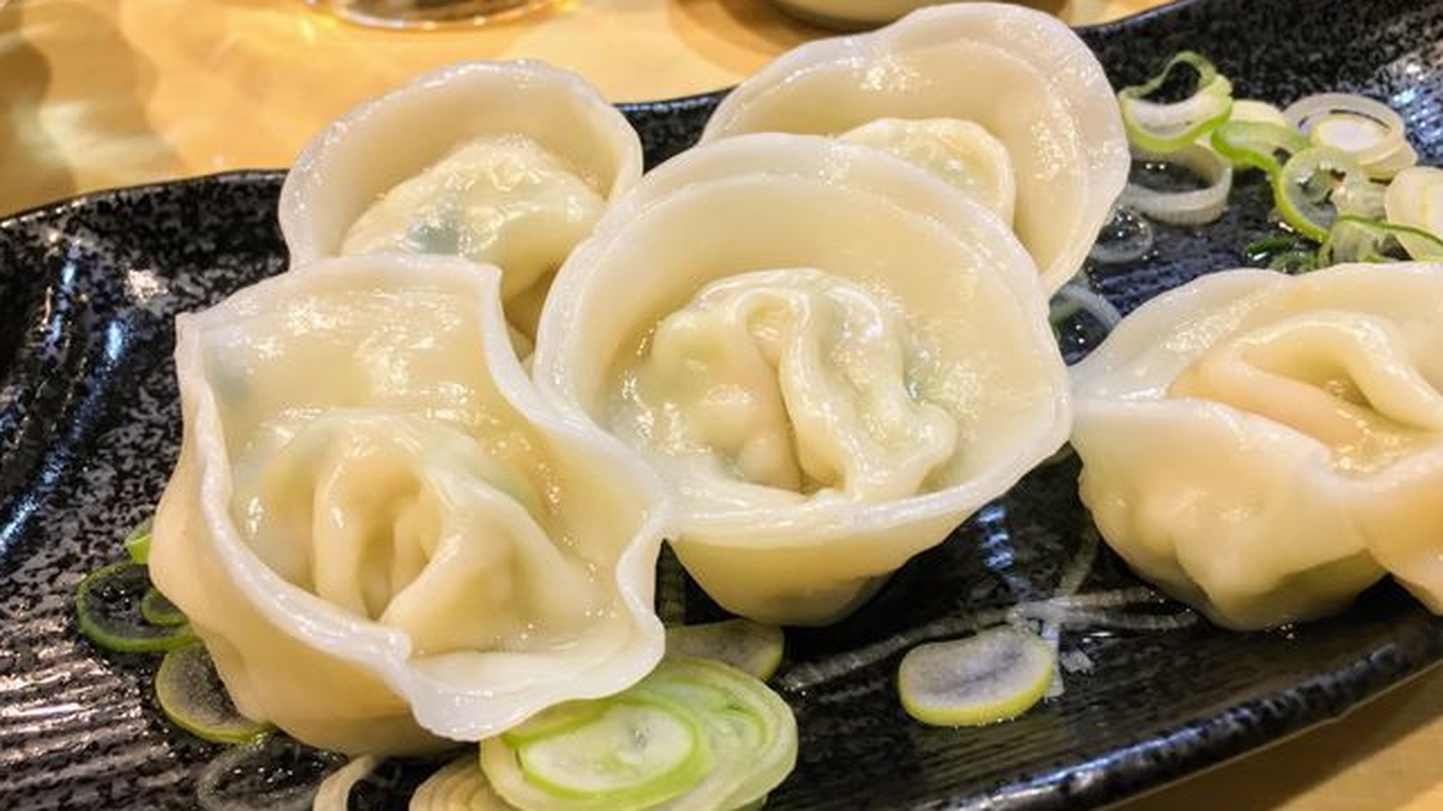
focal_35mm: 32
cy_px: 411
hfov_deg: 61.0
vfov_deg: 36.7
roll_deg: +2.0
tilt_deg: -42.7
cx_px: 719
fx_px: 1224
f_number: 2.2
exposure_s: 1/30
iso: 100
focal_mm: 4.15
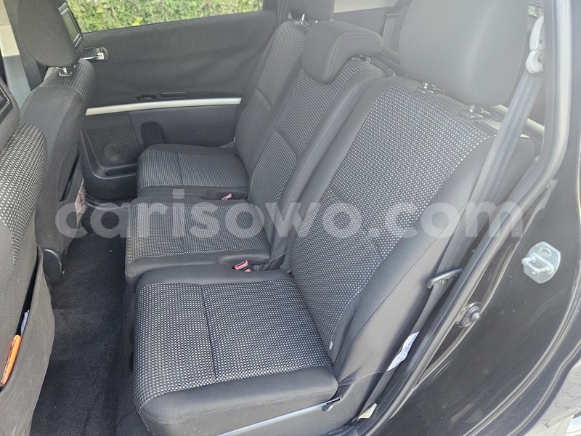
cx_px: 290
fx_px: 386
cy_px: 218
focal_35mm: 23
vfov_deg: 58.9
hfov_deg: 73.9
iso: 800
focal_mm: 5.4
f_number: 1.8
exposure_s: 1/200
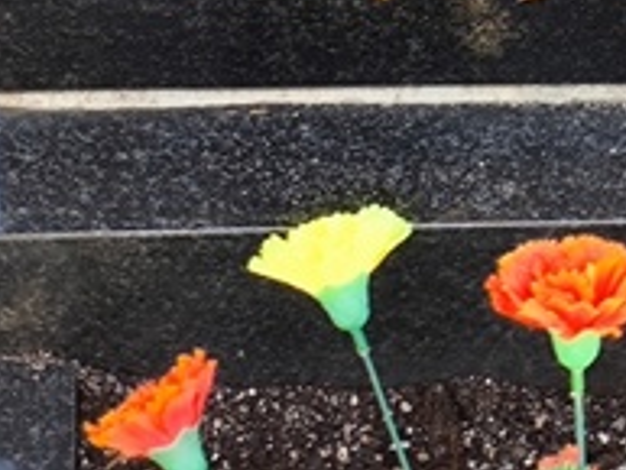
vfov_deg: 6.9
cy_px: -499
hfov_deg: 9.6
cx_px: 352
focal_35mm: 207
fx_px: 3746
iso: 50
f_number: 1.7
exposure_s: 1/109
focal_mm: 4.71
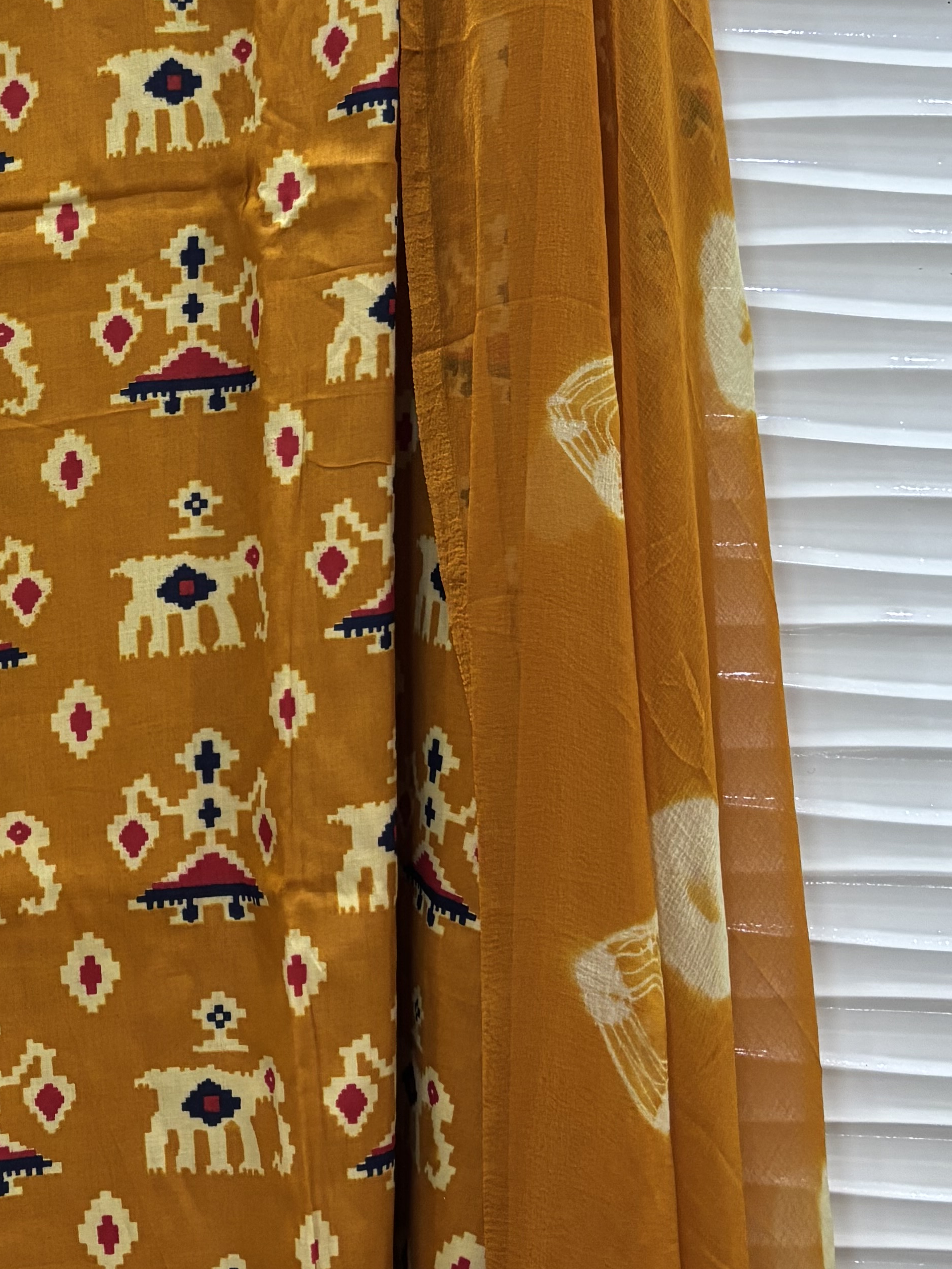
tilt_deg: -2.1
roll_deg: -1.8
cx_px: -8
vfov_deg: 32.5
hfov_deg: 23.7
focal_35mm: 59
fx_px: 2163
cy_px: 441
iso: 400
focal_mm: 5.96
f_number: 1.6
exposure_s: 1/50
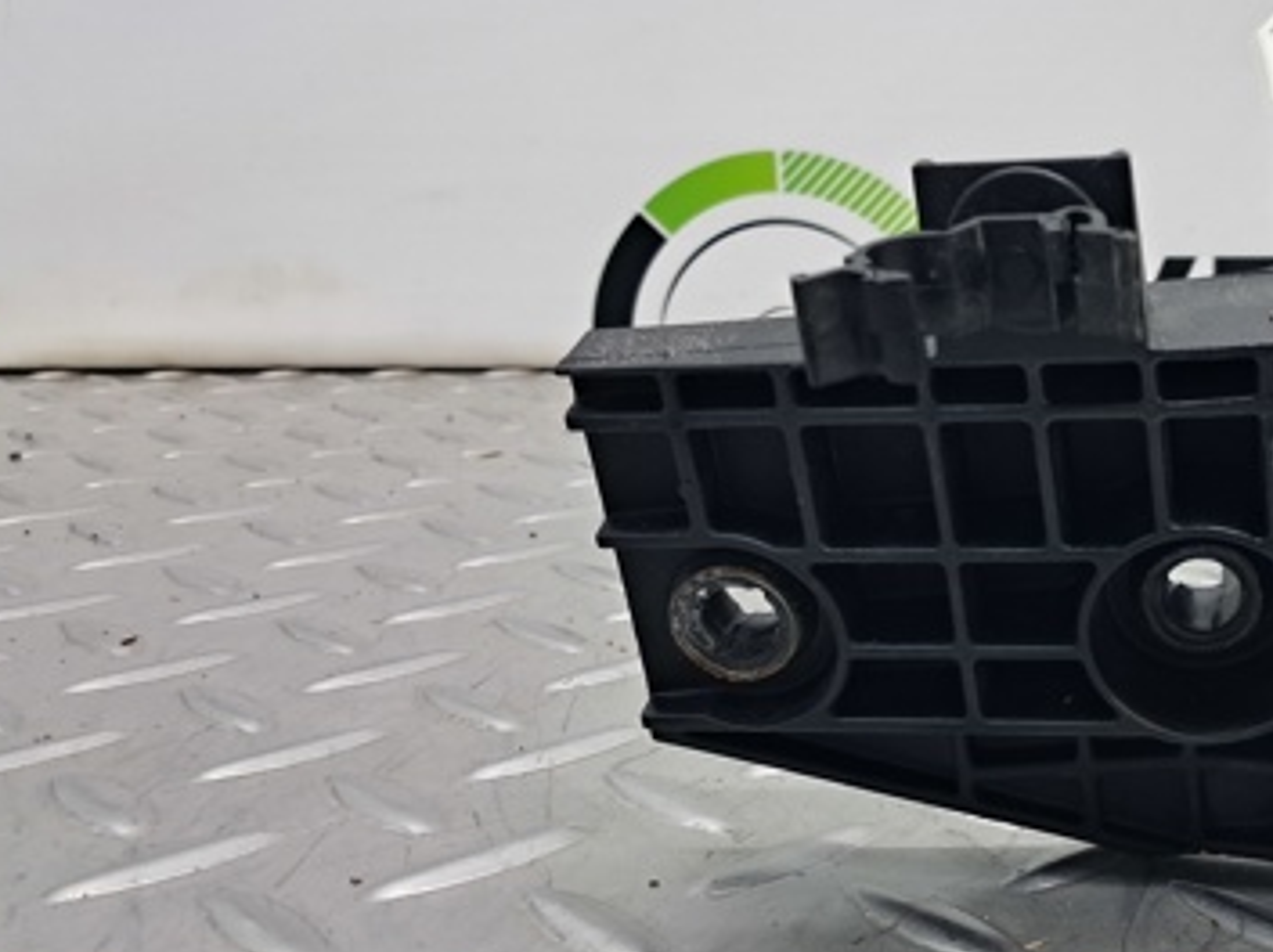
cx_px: 1104
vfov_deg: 29.5
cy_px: 593
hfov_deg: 36.9
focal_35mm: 49
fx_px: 1800
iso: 125
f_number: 1.8
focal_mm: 4
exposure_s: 1/50
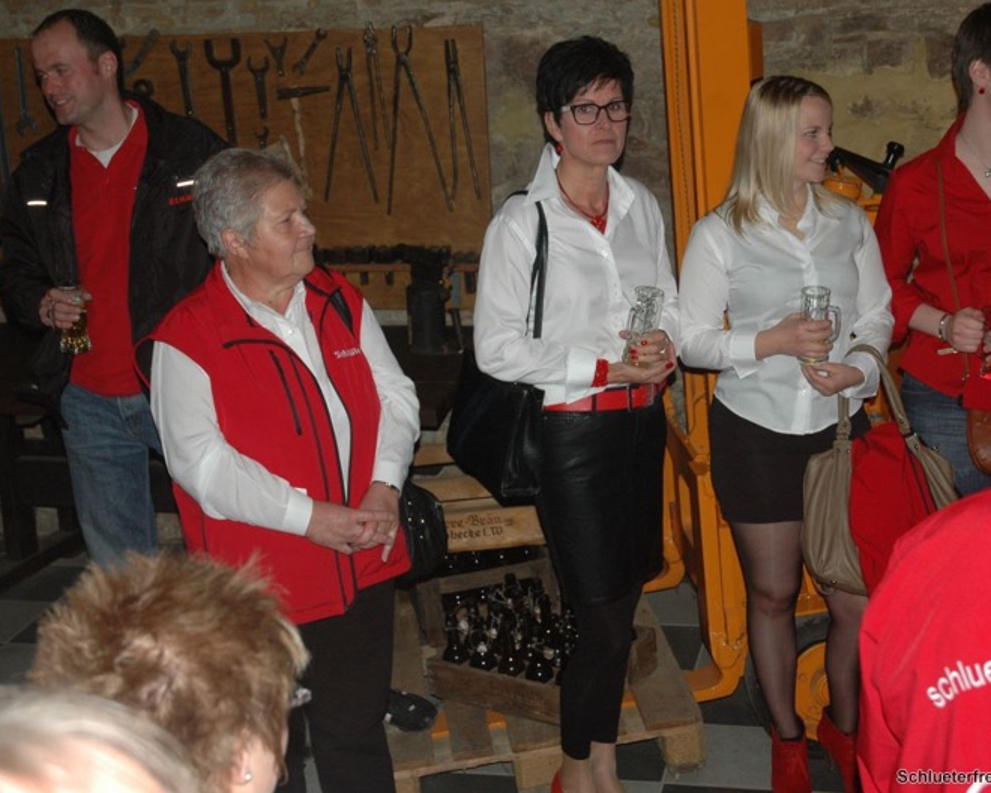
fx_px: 1701
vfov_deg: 26.2
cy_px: 395
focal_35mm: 58
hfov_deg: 32.5
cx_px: 521
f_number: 4.2
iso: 400
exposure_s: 1/60
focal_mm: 34
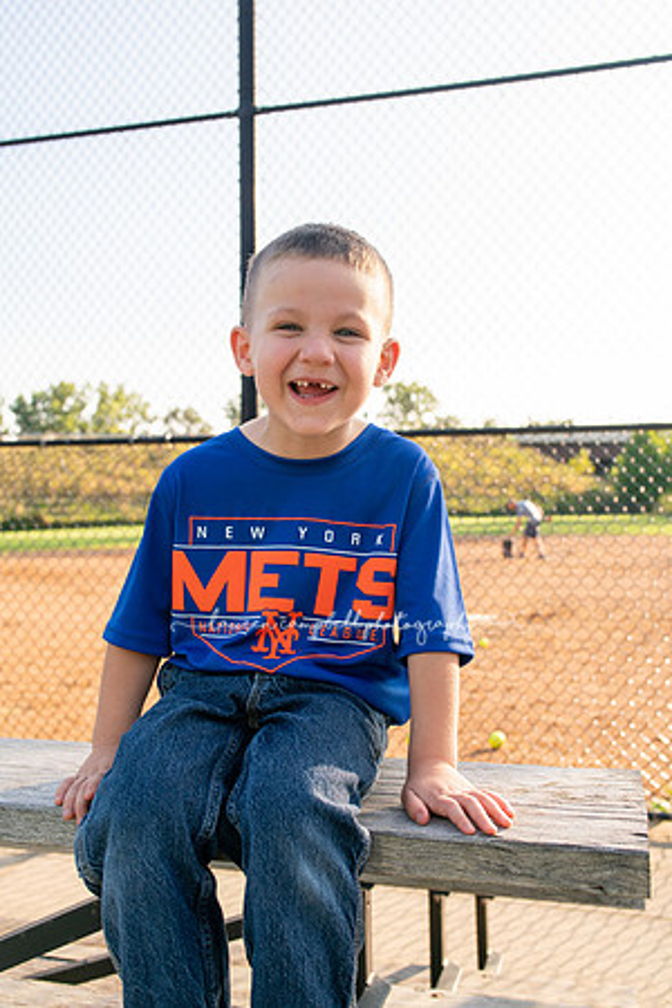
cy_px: 504
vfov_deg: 54.4
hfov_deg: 37.9
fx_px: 980
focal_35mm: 35
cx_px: 336
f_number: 6.3
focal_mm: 35
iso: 400
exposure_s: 1/250
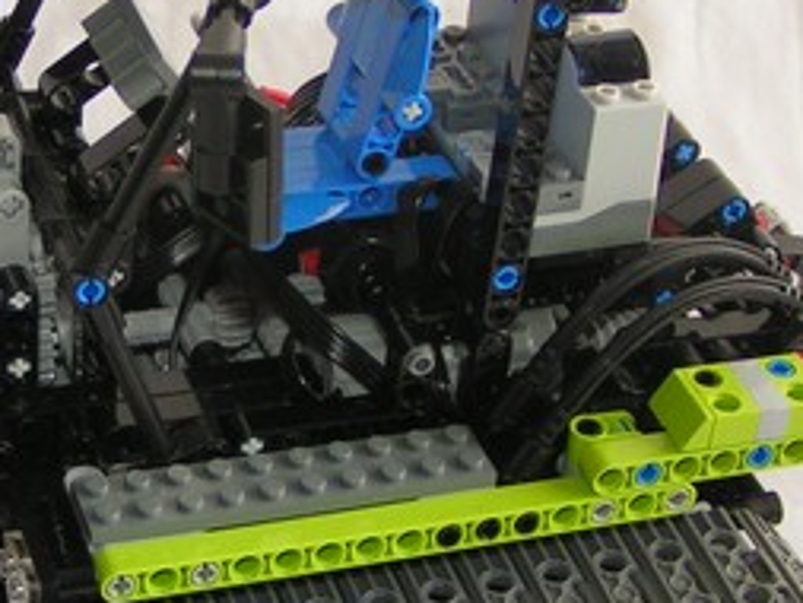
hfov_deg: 19.9
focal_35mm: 96
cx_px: 22
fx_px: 2228
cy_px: 257
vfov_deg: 15.4
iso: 50
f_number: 2.8
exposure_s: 1/50
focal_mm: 5.8
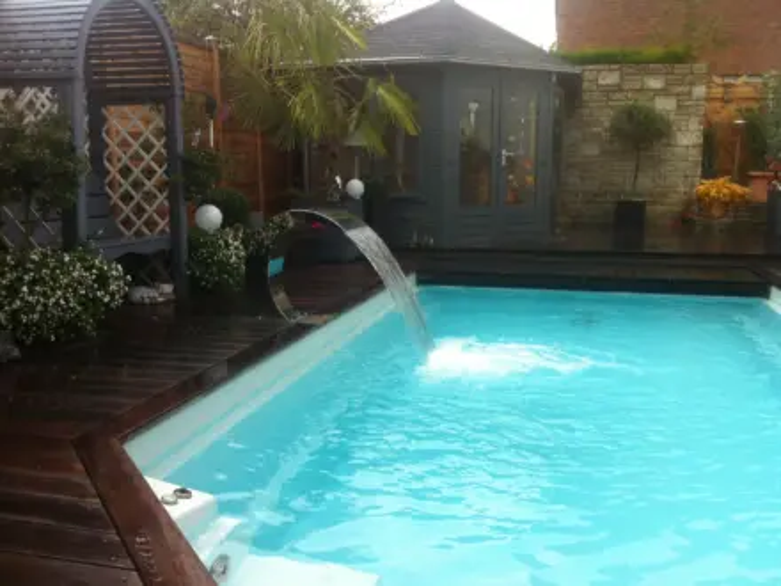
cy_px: 293
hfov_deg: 52.6
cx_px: 390
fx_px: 790
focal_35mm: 35
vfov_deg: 40.7
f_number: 2.8
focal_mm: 3.85
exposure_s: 1/158
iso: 80
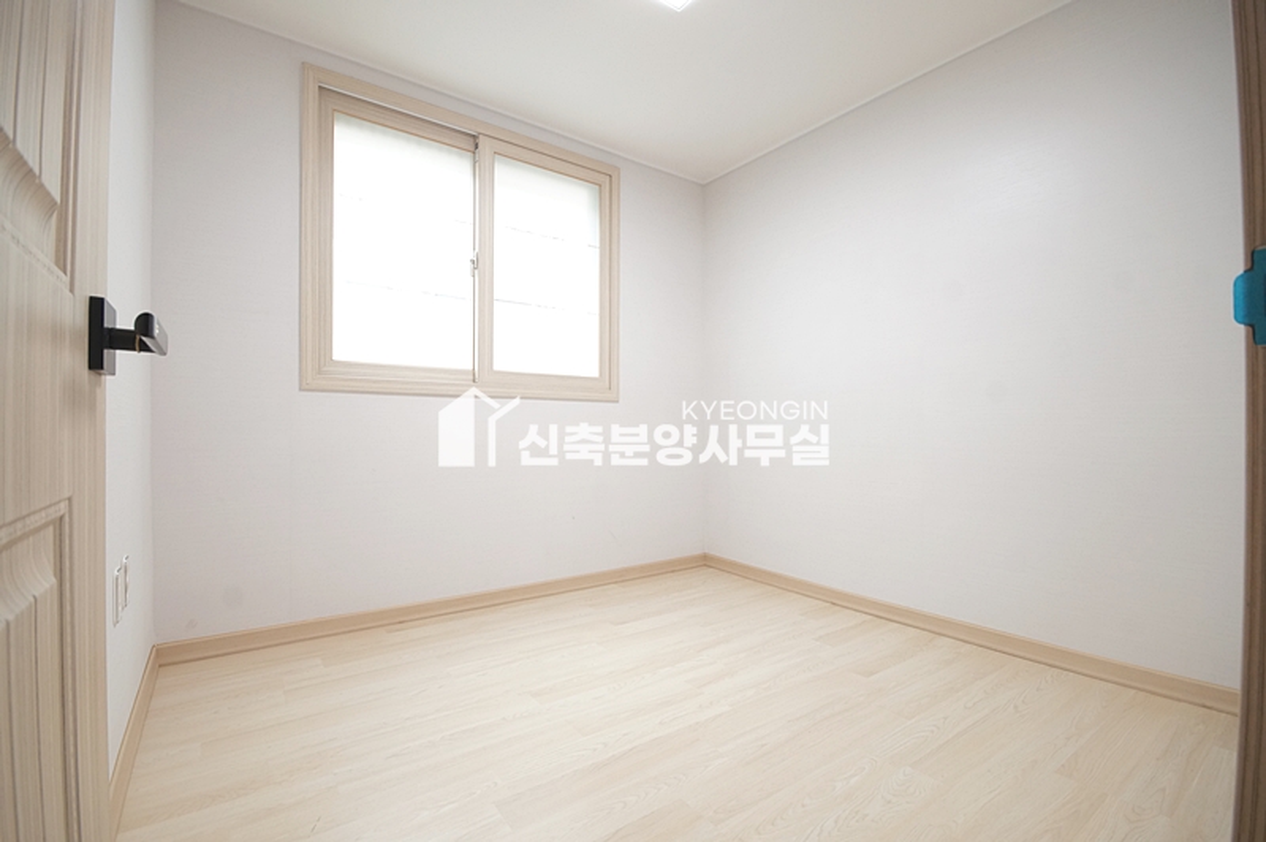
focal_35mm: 15
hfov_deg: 100.4
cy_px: 421
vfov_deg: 77.2
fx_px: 527
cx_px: 633
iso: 800
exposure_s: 1/15
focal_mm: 10
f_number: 9
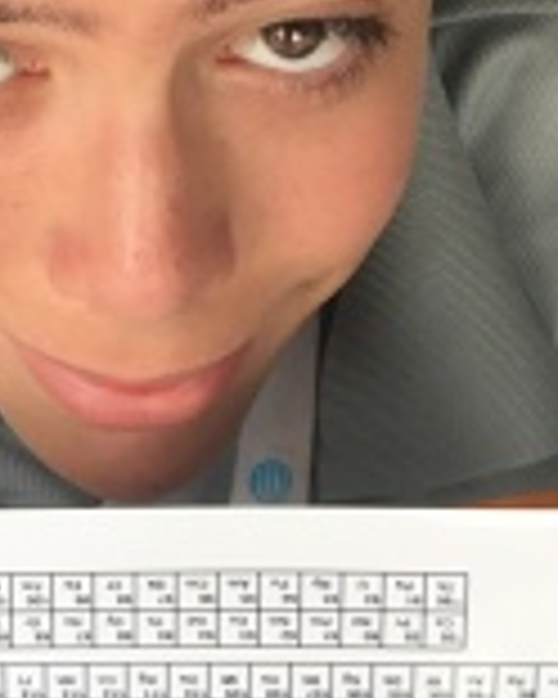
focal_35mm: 156
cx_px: 117
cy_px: 475
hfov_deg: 9.9
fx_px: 3220
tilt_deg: -51.2
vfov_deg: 12.3
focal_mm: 4.15
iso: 25
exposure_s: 1/153
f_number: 2.2
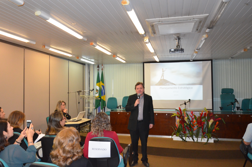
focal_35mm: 27
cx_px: 126
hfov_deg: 67.5
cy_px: 84
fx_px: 189
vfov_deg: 47.7
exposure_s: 1/100
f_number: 7.1
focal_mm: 18
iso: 3200
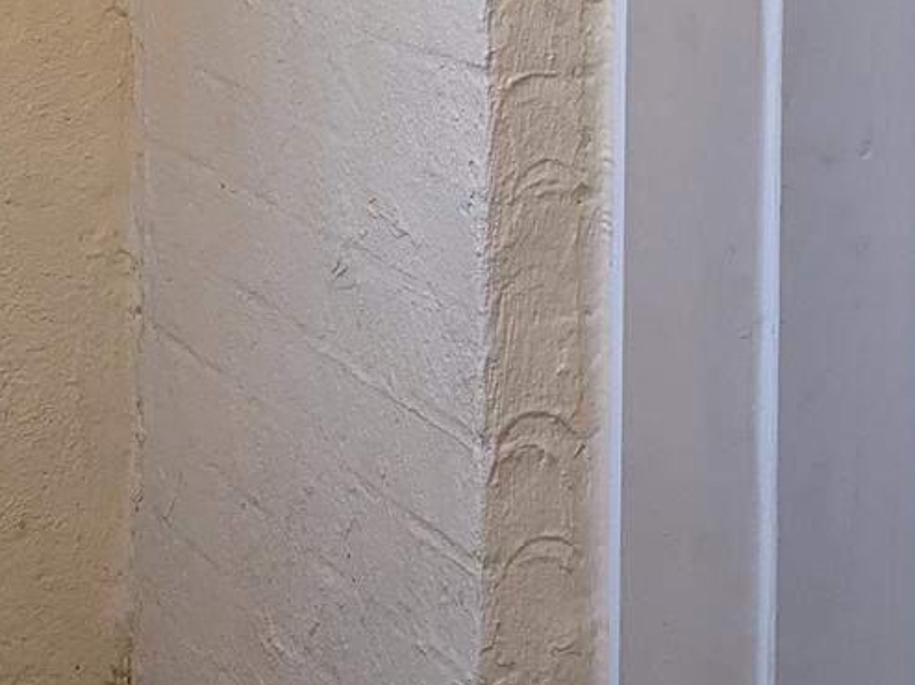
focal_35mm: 112
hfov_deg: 17.6
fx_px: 2959
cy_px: -165
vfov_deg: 12.8
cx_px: 367
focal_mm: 4.38
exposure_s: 1/120
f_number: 1.73
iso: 176
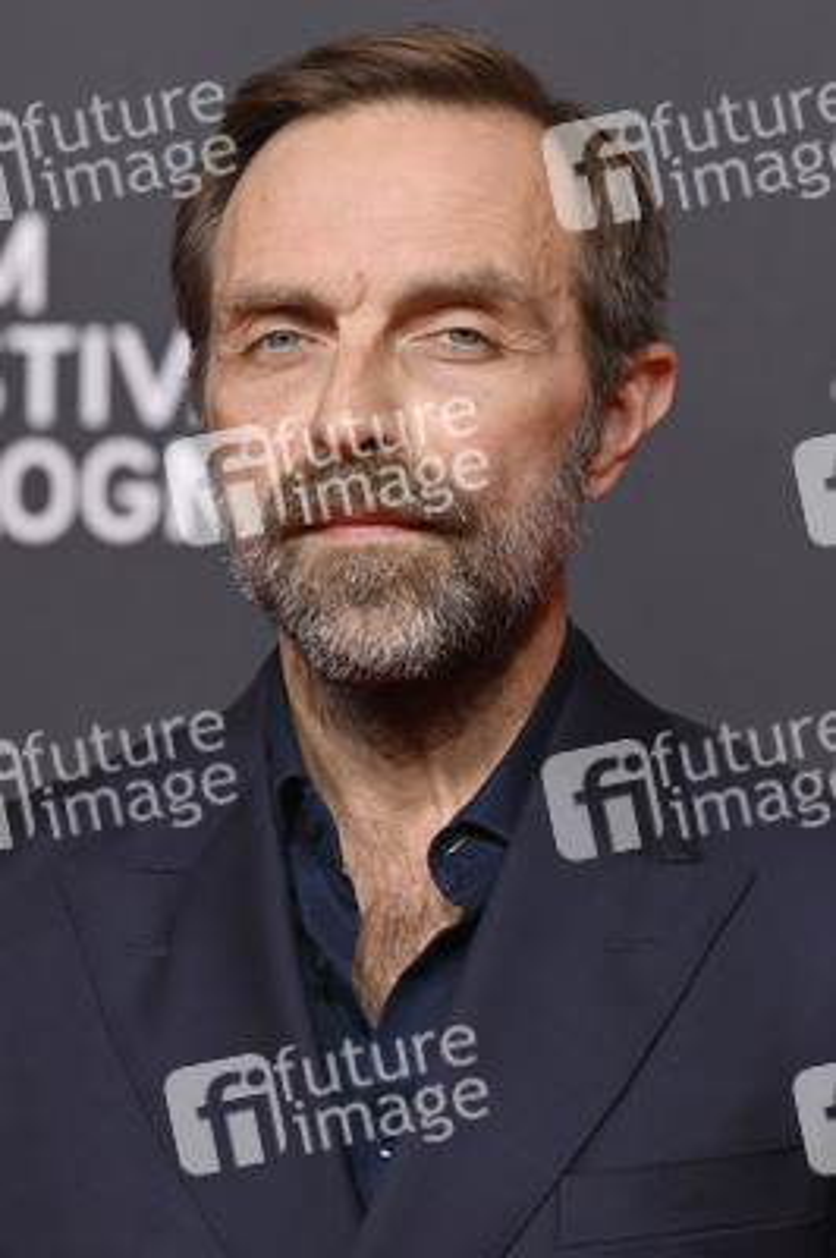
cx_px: 418
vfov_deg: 14.7
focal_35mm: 140
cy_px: 629
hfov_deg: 9.8
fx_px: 4885
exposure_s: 1/320
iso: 1250
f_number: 5
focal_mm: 140
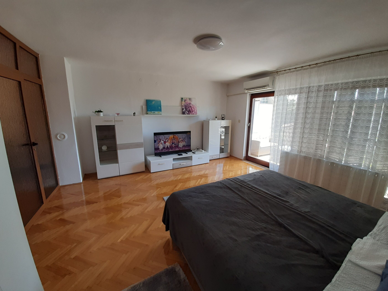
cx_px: 194
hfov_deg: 106.2
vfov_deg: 89.9
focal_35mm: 13
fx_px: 146
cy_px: 146
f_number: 2.2
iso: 50
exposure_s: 1/50
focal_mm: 1.42
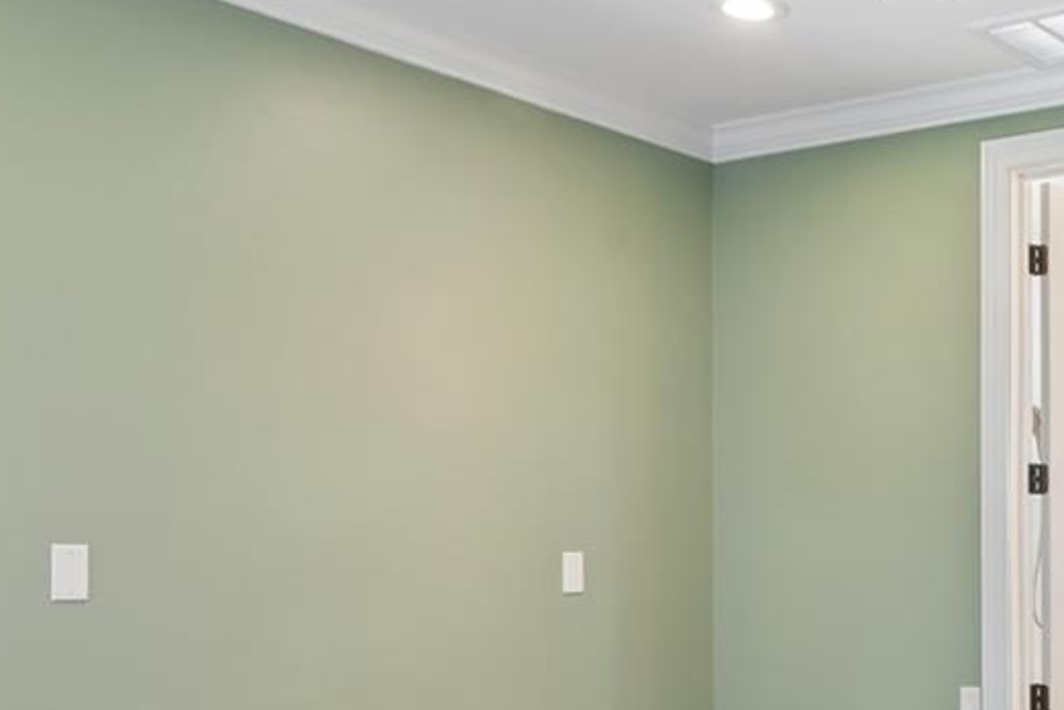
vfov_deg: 26.8
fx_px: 1448
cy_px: 600
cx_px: 1150
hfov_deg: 35.1
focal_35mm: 49
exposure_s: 1/13
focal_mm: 16
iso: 400
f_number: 8
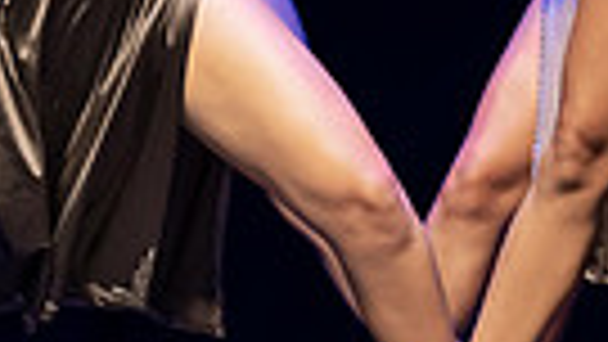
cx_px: 674
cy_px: -326
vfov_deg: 2.0
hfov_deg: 3.6
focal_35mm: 600
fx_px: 9675
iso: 3200
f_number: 2.8
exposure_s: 1/640
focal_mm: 96
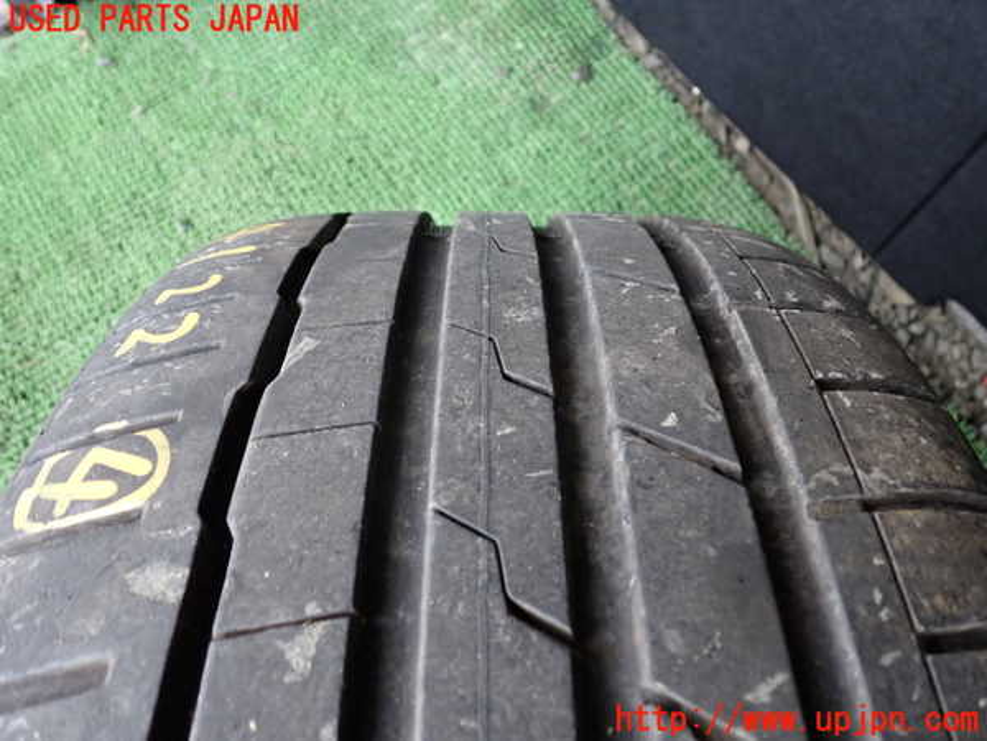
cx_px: 494
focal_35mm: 30
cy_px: 370
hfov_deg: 60.0
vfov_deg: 46.8
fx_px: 855
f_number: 2.3
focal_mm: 5.4
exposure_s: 1/30
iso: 200
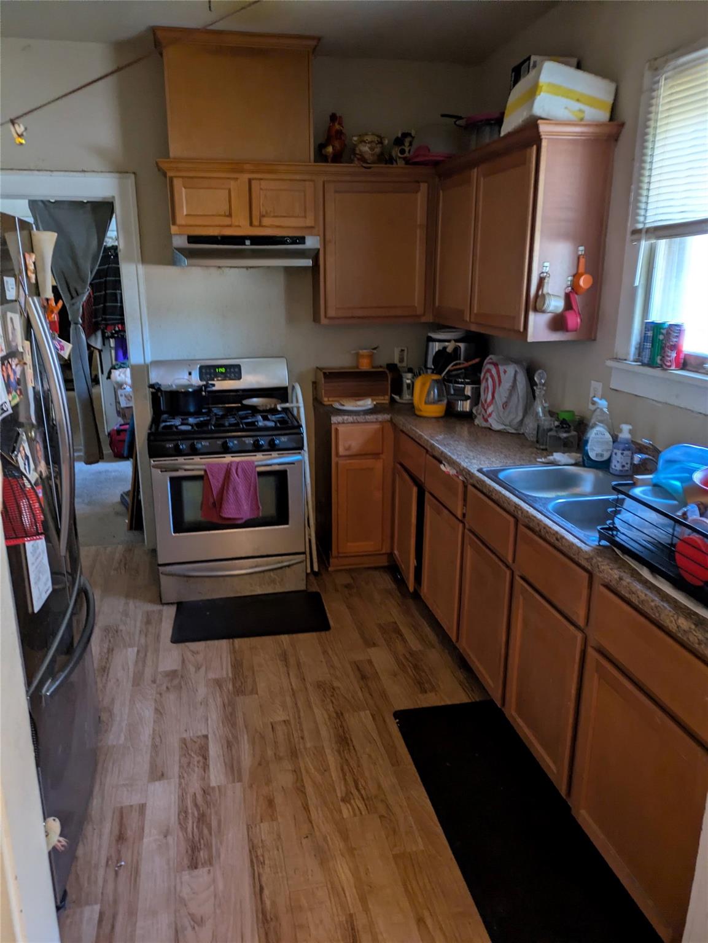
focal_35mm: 25
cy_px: 472
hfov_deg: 54.9
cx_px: 354
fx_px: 681
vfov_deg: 69.4
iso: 301
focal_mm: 5.43
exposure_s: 1/15
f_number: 1.89
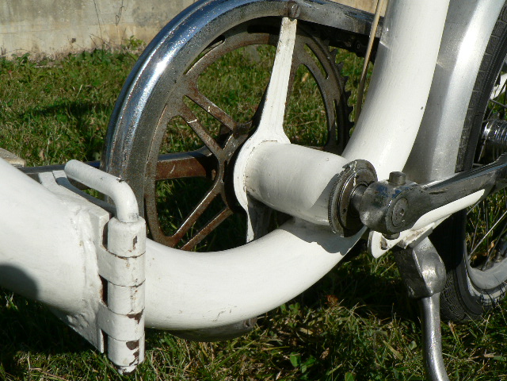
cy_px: 190
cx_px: 254
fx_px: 571
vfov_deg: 36.8
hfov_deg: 47.9
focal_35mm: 39
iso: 80
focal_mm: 6.4
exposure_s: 1/640
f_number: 5.6
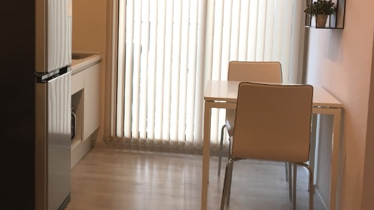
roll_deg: -1.7
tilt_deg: -5.9
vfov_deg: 22.5
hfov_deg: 38.4
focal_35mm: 53
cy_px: 68
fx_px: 526
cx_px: 107
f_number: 2.2
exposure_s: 1/33
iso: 32
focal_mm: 4.15
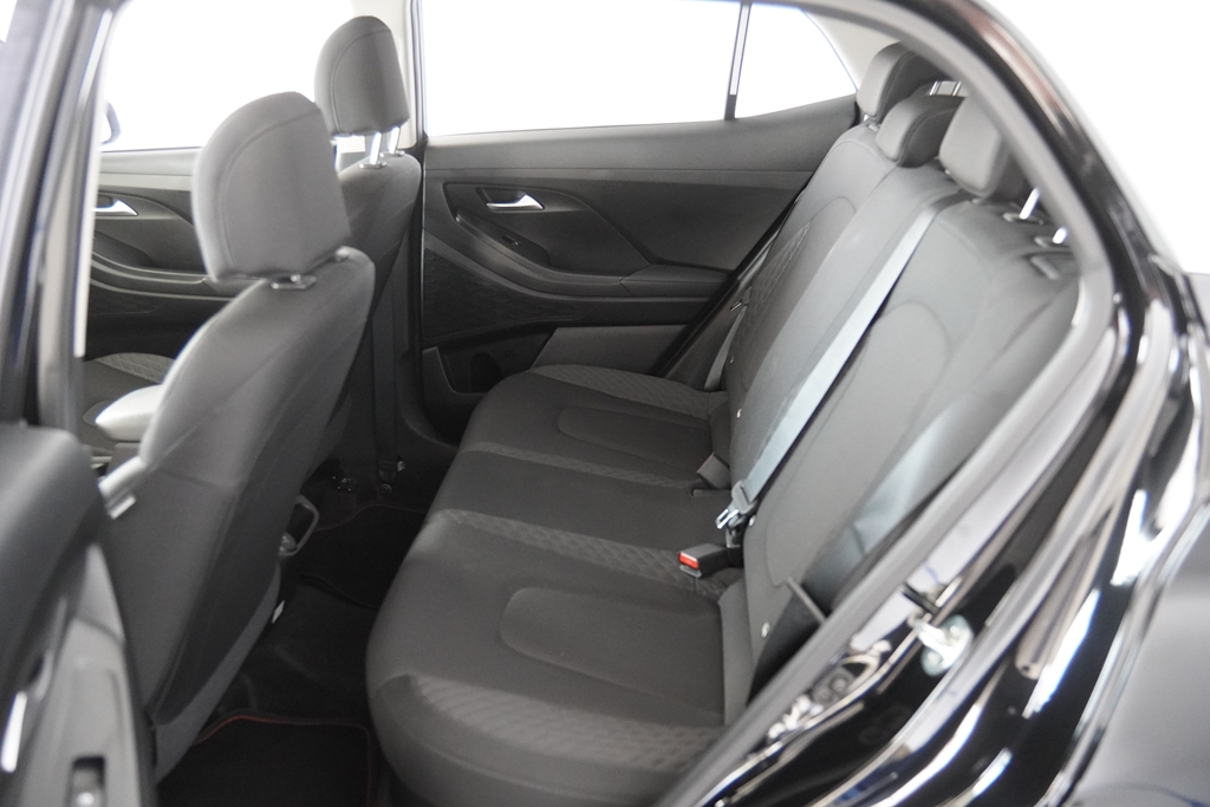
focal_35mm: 33
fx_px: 1109
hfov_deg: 57.2
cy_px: 404
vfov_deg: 40.0
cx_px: 605
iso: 3200
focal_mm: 22
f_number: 2.8
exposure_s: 1/160
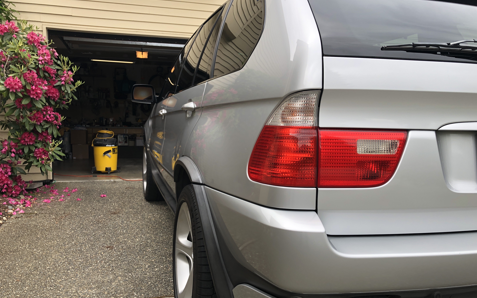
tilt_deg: -2.9
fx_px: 390
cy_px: 162
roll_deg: +0.5
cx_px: 237
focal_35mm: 30
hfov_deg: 62.9
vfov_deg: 41.8
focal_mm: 4
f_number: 1.8
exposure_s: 1/338
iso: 20
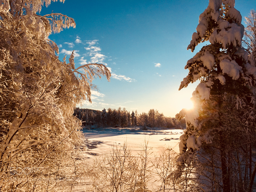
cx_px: 128
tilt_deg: +7.9
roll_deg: +1.8
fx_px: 214
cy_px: 96
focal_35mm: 29
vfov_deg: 48.2
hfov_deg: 61.7
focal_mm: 4.15
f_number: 2.2
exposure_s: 1/3300
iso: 32
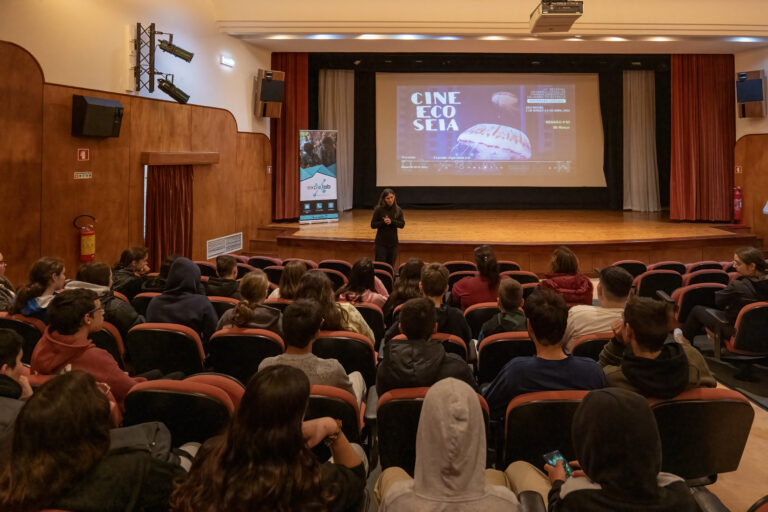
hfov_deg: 84.0
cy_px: 256
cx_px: 384
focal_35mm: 20
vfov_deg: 61.9
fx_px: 427
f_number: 3.5
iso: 6400
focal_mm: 20
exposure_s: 1/640
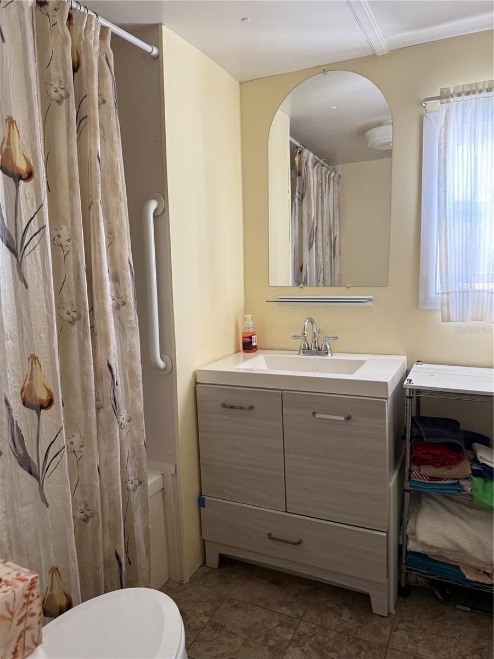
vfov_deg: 71.6
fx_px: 457
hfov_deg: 56.8
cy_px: 330
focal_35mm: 24
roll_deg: +2.1
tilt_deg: -6.7
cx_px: 247
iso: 200
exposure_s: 1/84
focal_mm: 6.76
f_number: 1.78
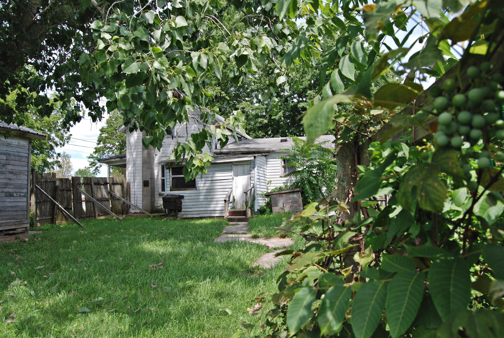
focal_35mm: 27
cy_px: 169
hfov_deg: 67.3
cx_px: 252
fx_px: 378
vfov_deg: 48.0
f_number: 6.3
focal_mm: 18
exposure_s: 1/160
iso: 100
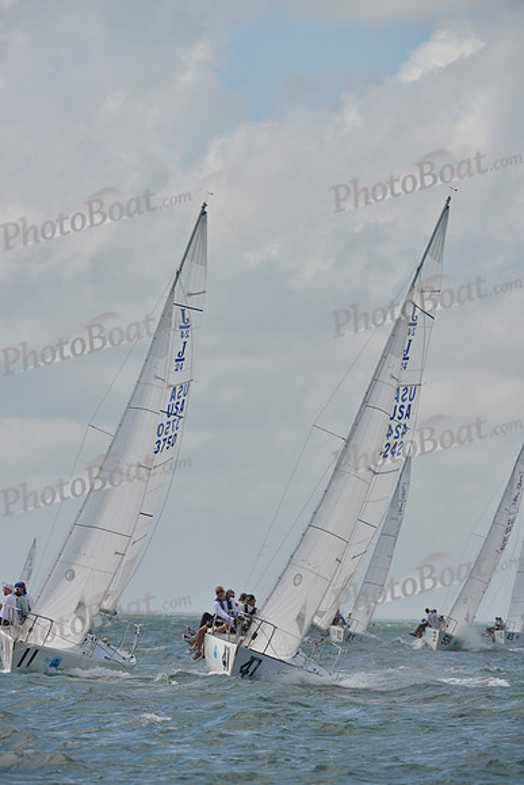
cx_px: 262
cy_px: 392
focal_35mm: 270
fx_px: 5891
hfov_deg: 5.1
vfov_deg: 7.6
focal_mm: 270
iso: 280
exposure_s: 1/1250
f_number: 8
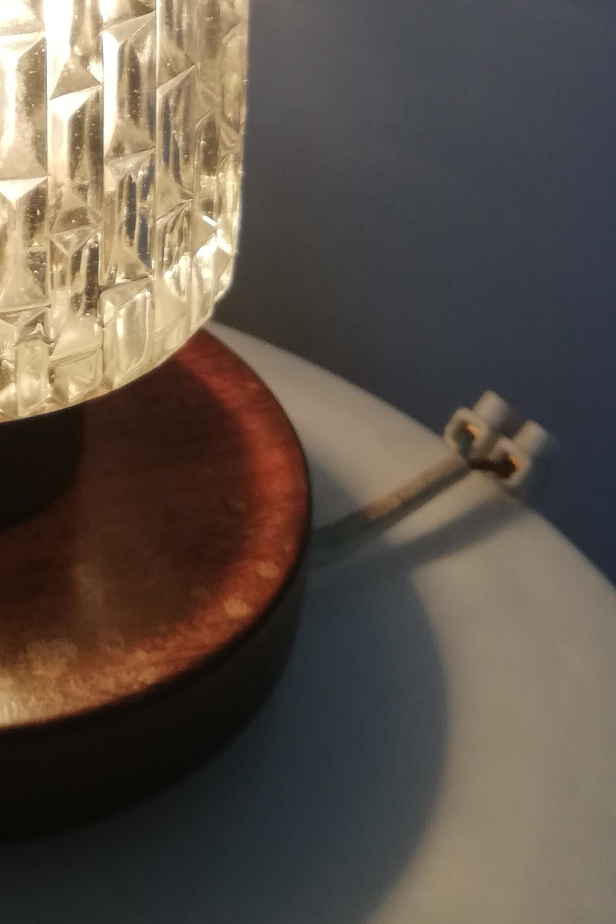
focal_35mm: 67
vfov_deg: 27.6
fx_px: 1720
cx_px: -88
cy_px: -81
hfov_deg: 19.3
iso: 50
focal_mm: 3.81
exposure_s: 1/141
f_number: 2.2
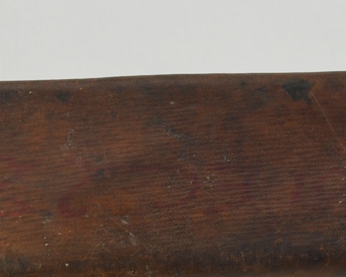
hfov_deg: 9.7
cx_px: 214
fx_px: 2036
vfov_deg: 7.8
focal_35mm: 199
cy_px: 135
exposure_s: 1/125
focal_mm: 35
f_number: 5.6
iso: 360
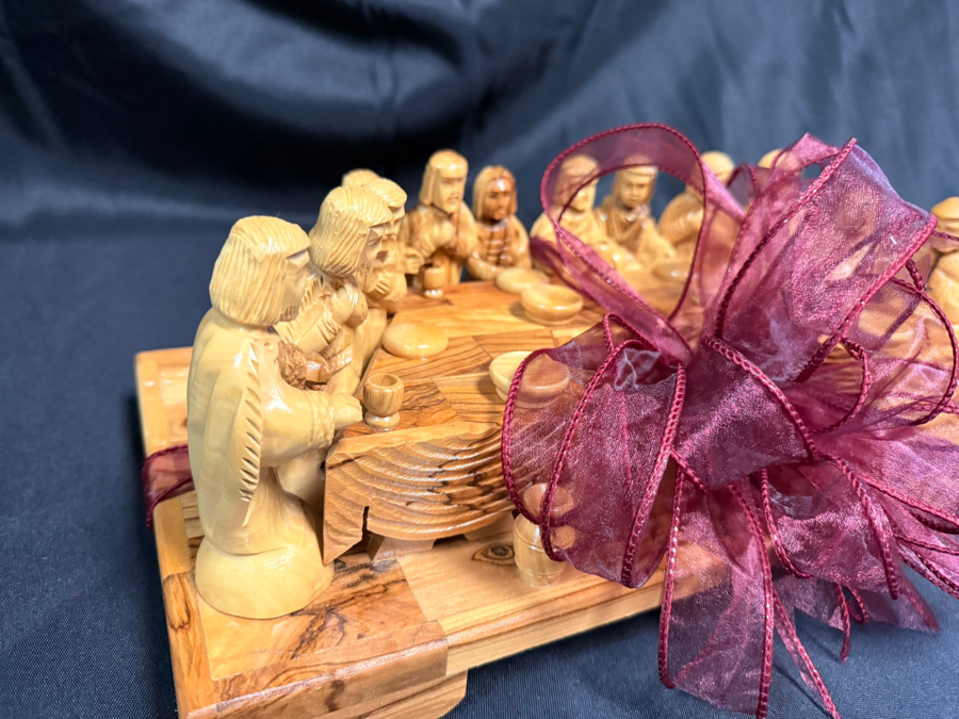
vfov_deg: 56.8
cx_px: 480
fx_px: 665
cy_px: 360
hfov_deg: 71.6
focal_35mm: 24
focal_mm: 6.76
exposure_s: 1/60
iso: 800
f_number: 1.78
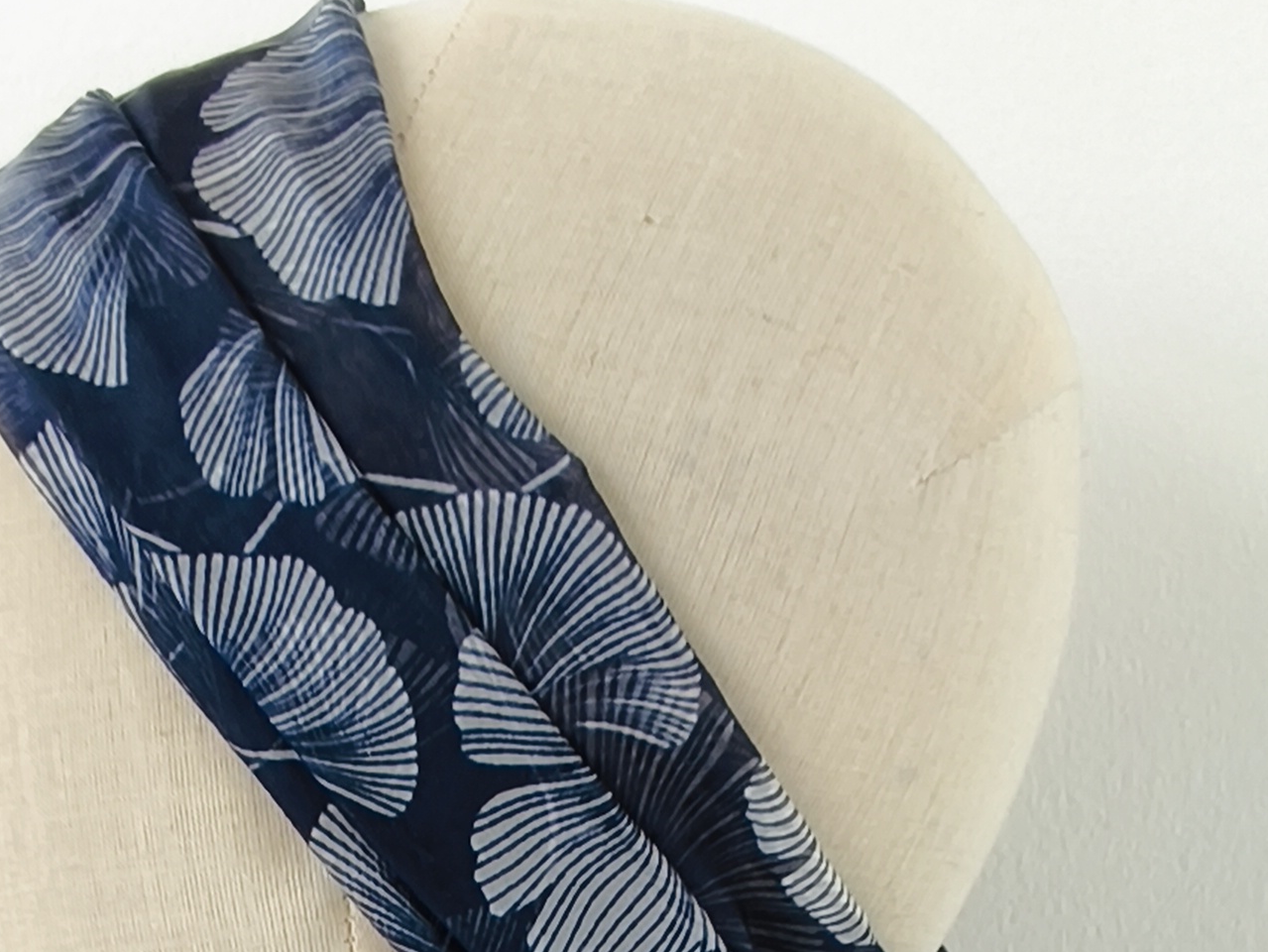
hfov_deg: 32.5
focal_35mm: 59
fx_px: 2162
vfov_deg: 21.2
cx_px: 469
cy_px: 1408
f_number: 2.2
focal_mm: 1.65
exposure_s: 1/60
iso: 50
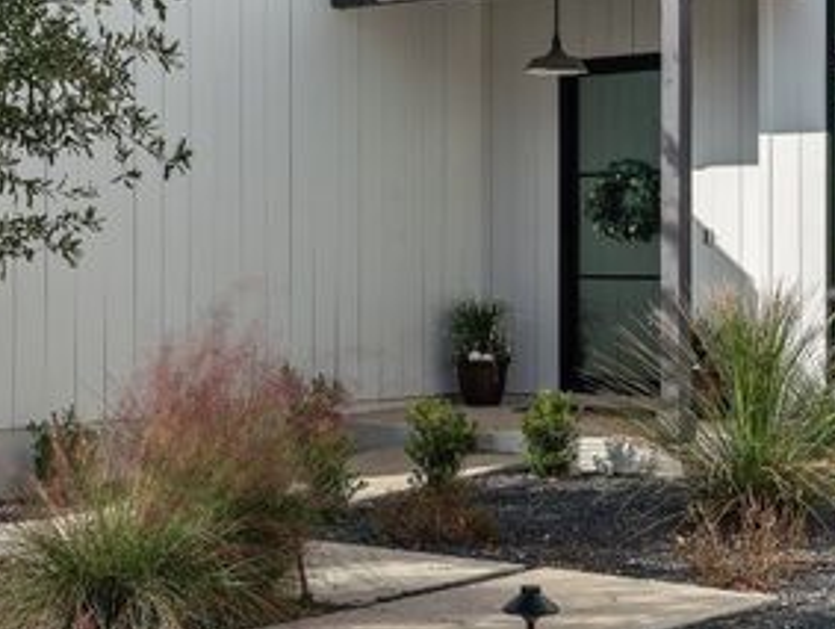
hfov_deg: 25.6
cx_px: 451
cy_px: 241
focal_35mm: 76
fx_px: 1836
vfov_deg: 19.4
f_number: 8
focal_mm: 35
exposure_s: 1/320
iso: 125
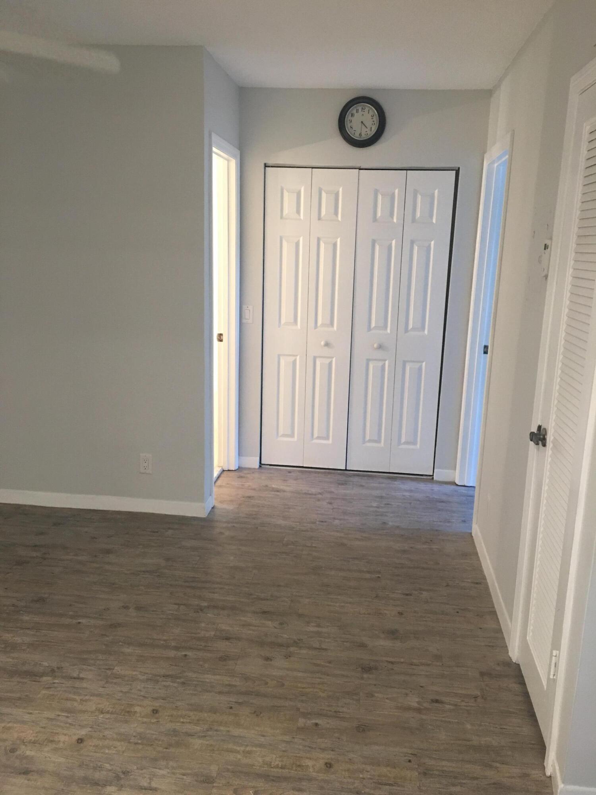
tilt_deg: -11.4
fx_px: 666
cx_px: 298
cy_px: 398
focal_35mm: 29
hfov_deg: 48.2
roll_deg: -2.0
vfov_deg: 61.7
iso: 64
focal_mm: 4.15
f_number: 2.2
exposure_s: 1/15
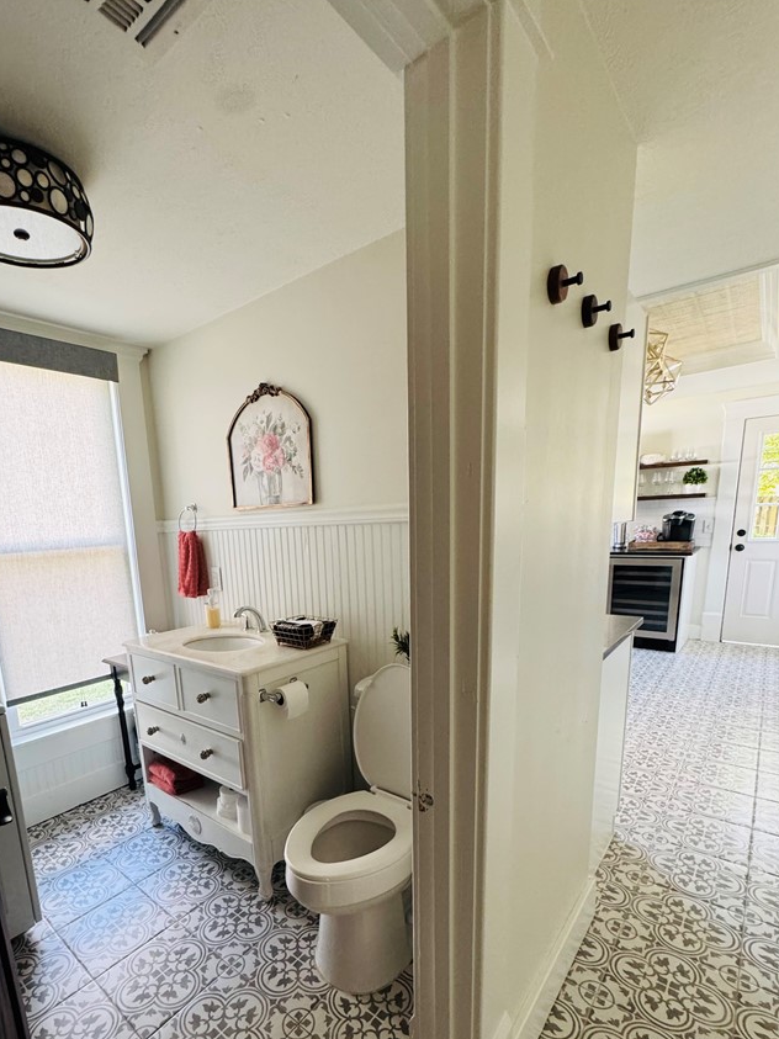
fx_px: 510
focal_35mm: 17
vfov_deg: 89.9
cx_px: 322
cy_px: 624
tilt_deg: -12.3
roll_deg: +4.0
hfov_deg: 74.1
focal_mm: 2.22
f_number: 2.2
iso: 400
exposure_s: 1/60
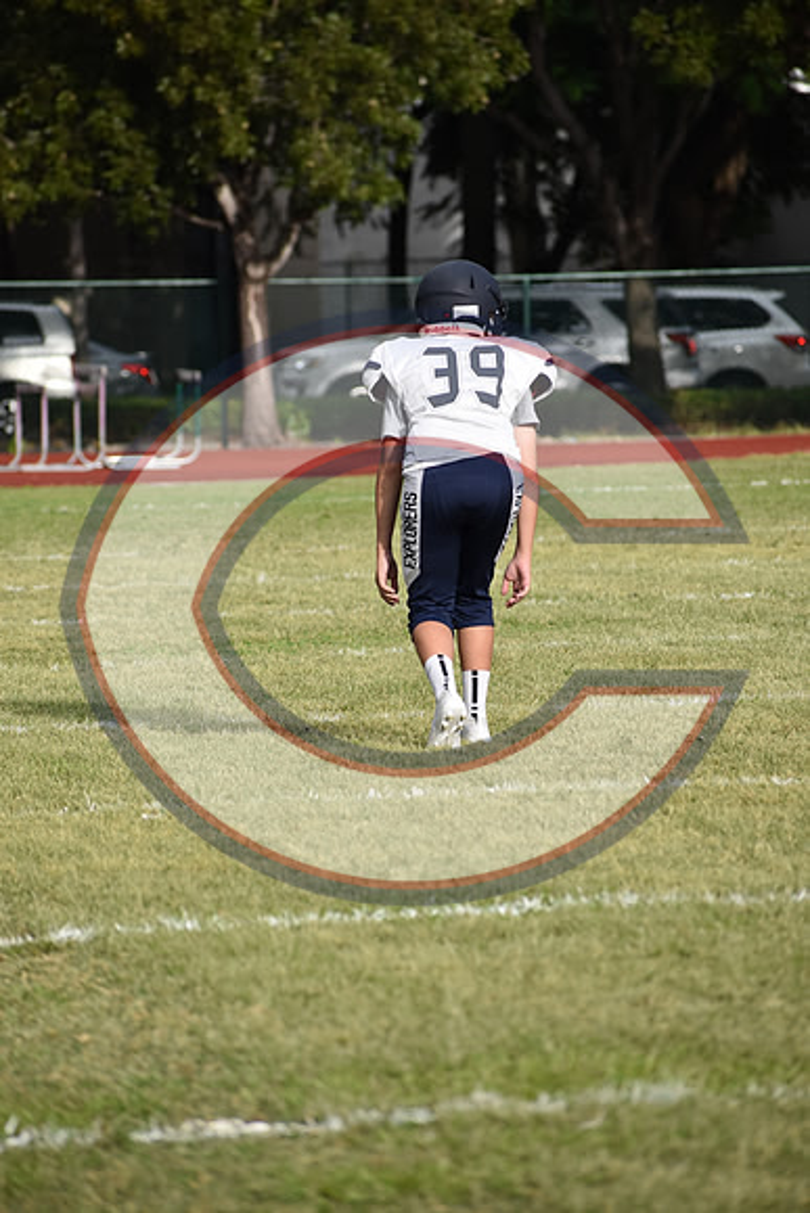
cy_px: 606
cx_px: 405
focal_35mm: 285
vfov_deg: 7.2
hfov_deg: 4.8
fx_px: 9612
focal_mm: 190
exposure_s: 1/1600
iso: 400
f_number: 6.3
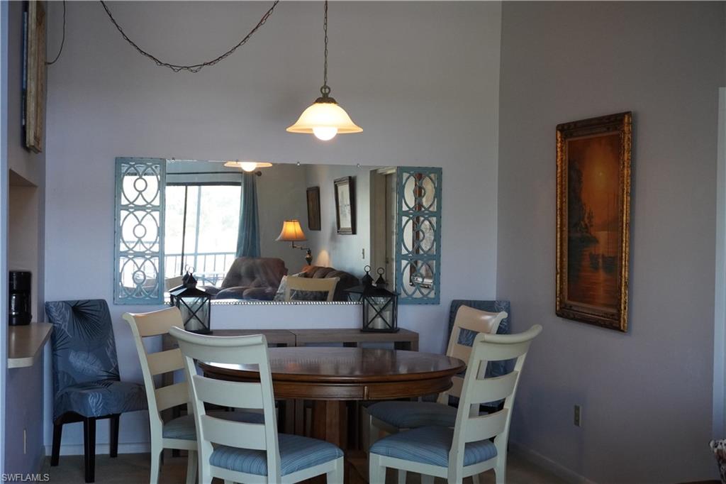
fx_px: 1028
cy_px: 242
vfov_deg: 26.5
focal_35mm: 51
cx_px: 363
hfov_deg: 38.9
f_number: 5
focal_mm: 34
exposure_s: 1/160
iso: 2000
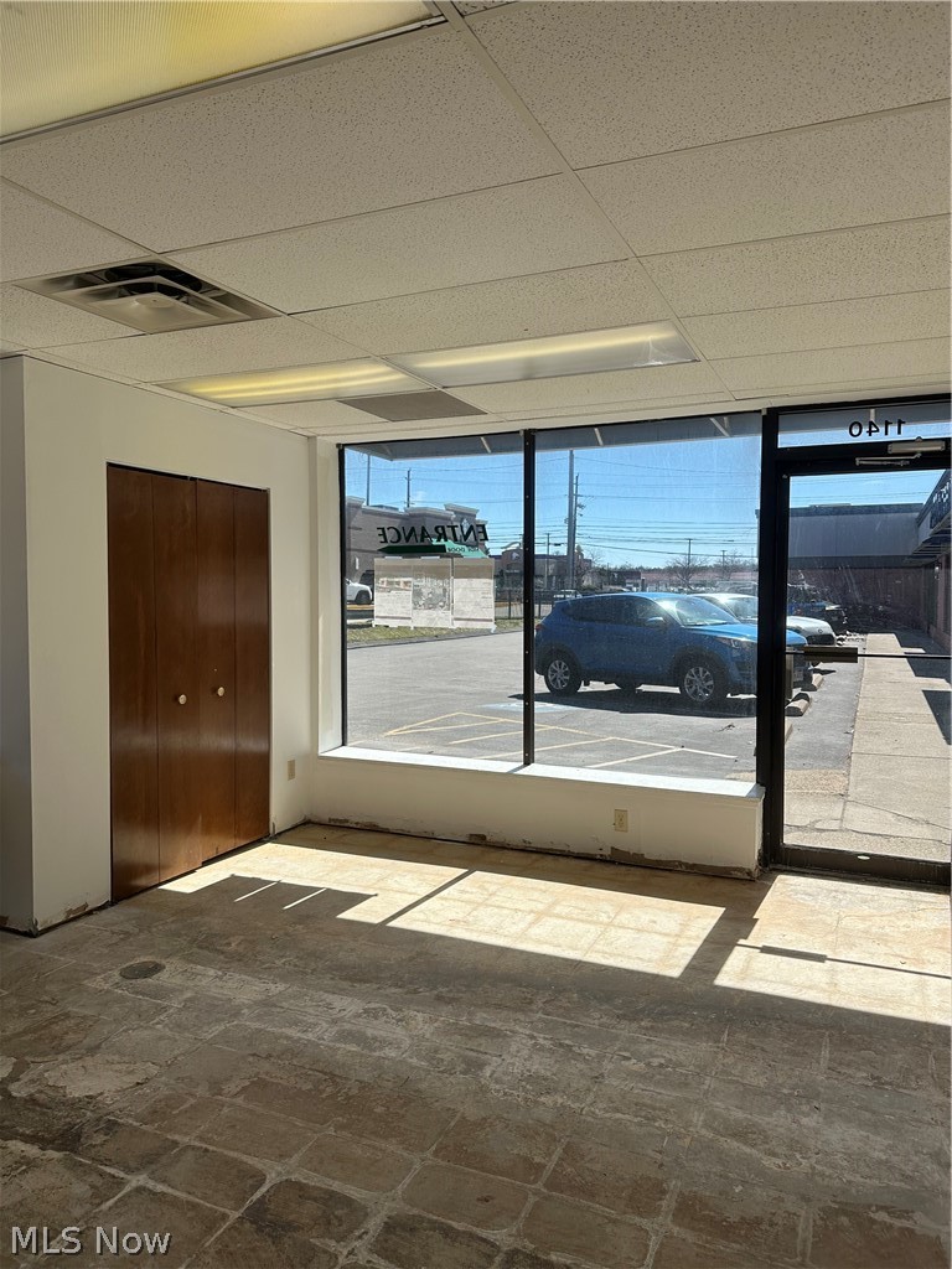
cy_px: 634
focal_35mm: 24
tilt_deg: -1.3
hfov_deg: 56.8
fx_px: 880
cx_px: 476
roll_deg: -1.5
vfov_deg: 71.6
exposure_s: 1/4545
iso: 80
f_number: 1.78
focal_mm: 6.86
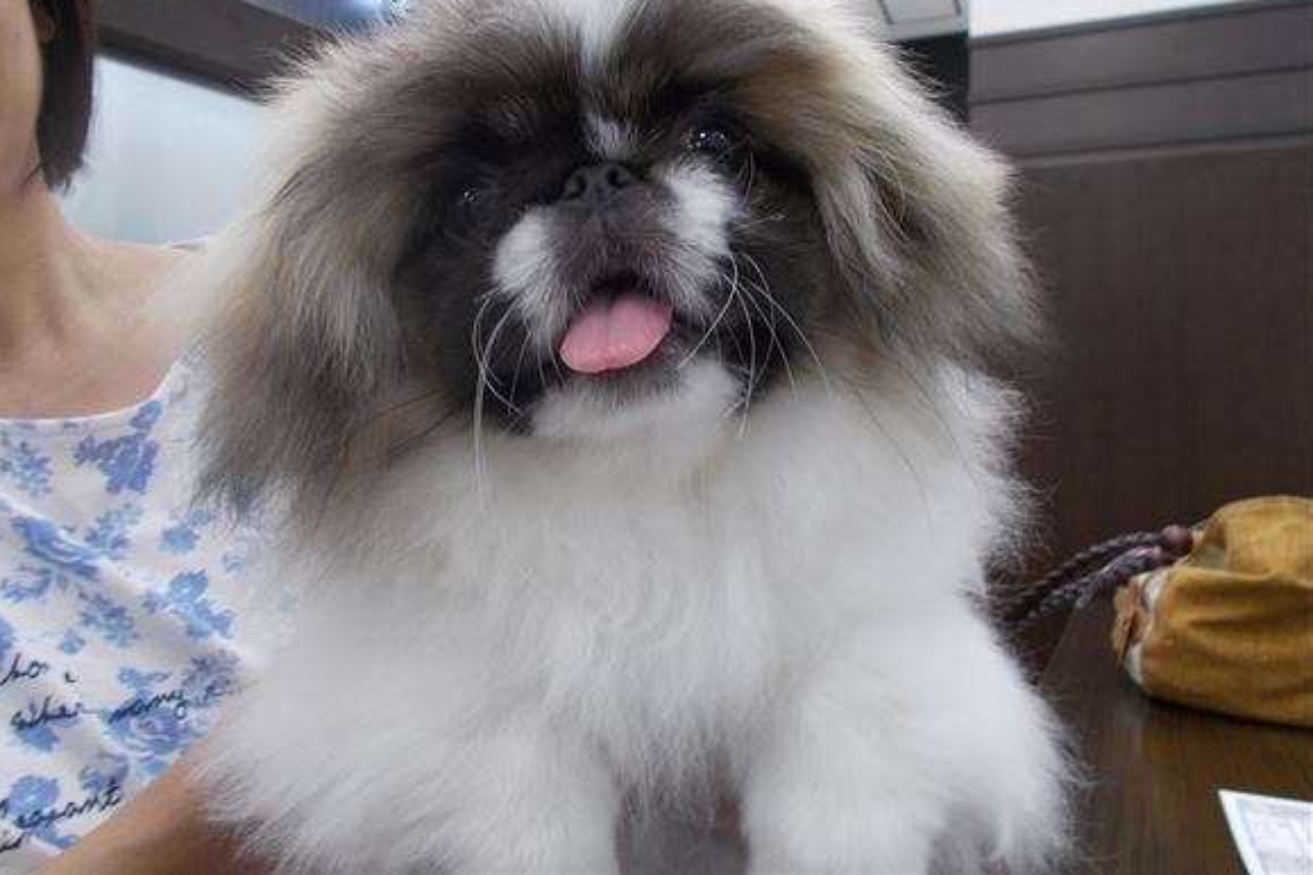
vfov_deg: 46.2
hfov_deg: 65.5
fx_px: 1021
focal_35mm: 28
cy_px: 367
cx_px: 635
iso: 125
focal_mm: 4.6
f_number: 3.2
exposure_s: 1/25
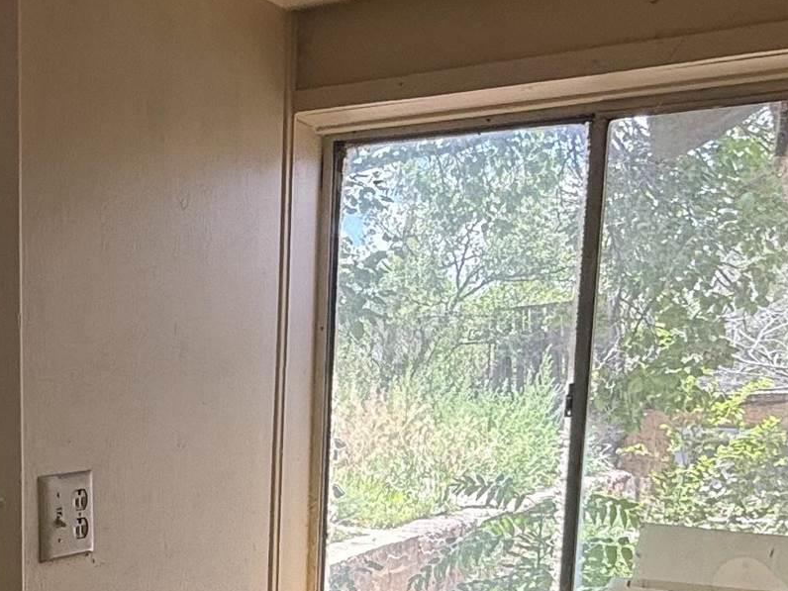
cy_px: 582
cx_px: 133
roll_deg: -0.9
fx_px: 1229
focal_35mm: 54
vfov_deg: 25.8
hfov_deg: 34.2
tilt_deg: -8.3
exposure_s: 1/163
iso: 50
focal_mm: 2.22
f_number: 2.2
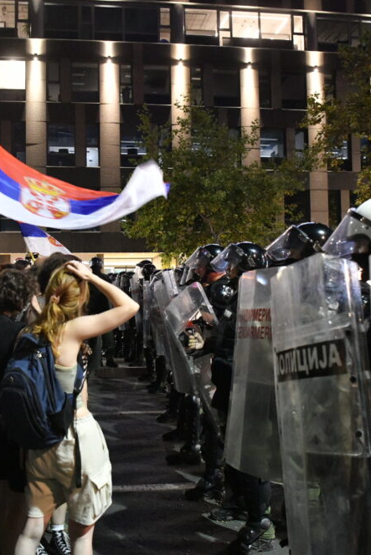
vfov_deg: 51.9
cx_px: 157
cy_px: 284
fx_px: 572
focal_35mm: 37
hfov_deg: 35.9
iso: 8000
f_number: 2.8
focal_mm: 24
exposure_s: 1/80
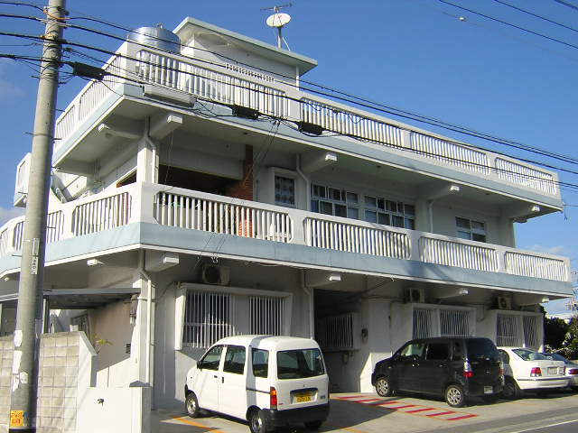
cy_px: 216
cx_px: 289
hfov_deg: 51.4
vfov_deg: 39.7
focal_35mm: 36
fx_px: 601
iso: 100
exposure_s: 1/332
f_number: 5.2
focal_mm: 4.7
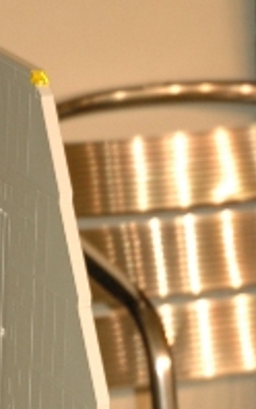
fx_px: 3299
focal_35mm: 296
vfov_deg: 7.0
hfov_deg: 4.4
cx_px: 30
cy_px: 640
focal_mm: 48
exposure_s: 1/60
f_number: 4.5
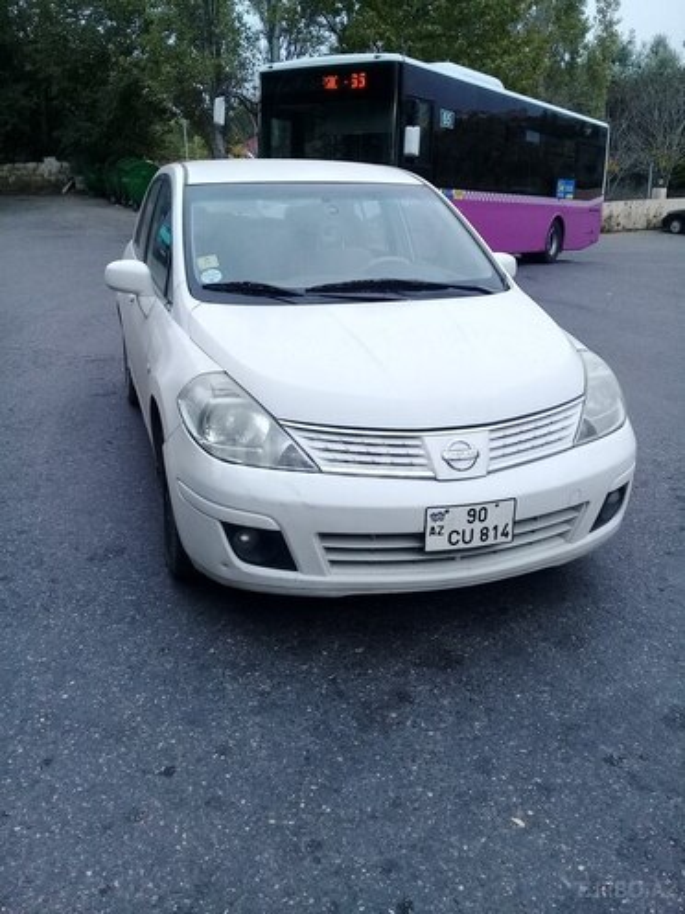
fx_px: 818
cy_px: 457
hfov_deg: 45.4
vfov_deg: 58.4
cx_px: 342
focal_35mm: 31
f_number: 2.2
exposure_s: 1/286
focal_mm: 3.3
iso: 64
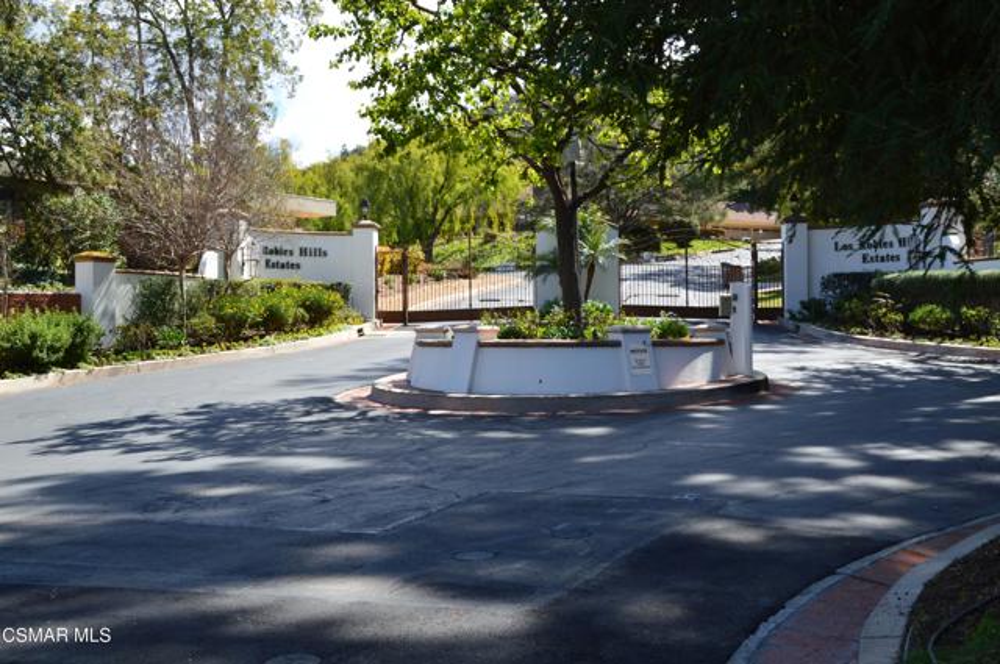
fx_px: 1207
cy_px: 332
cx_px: 500
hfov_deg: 45.0
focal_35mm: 44
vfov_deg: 30.8
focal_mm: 29
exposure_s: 1/200
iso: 400
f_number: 10
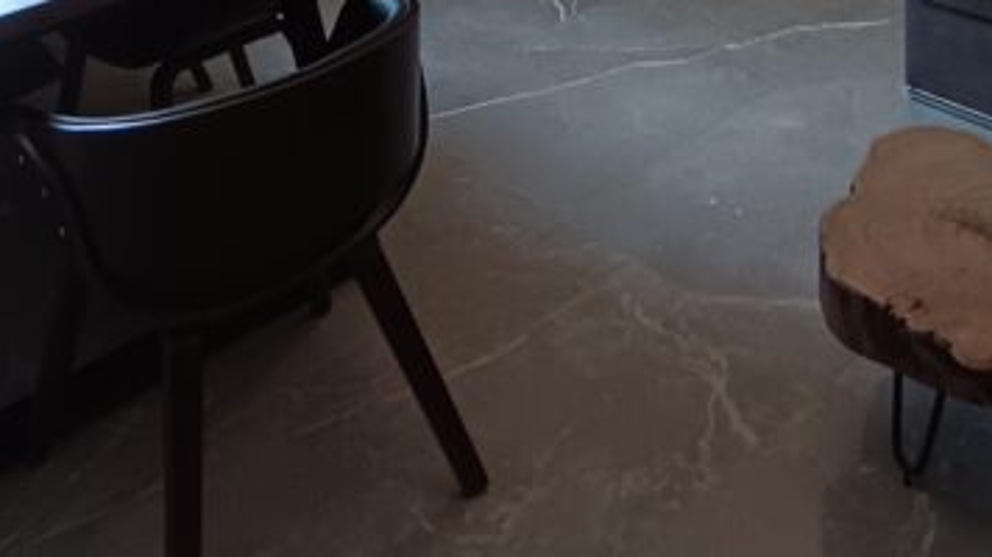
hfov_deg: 43.7
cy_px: -356
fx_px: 1236
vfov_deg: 20.4
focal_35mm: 47
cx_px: 488
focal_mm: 1.65
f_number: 2.2
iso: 154
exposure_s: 1/50
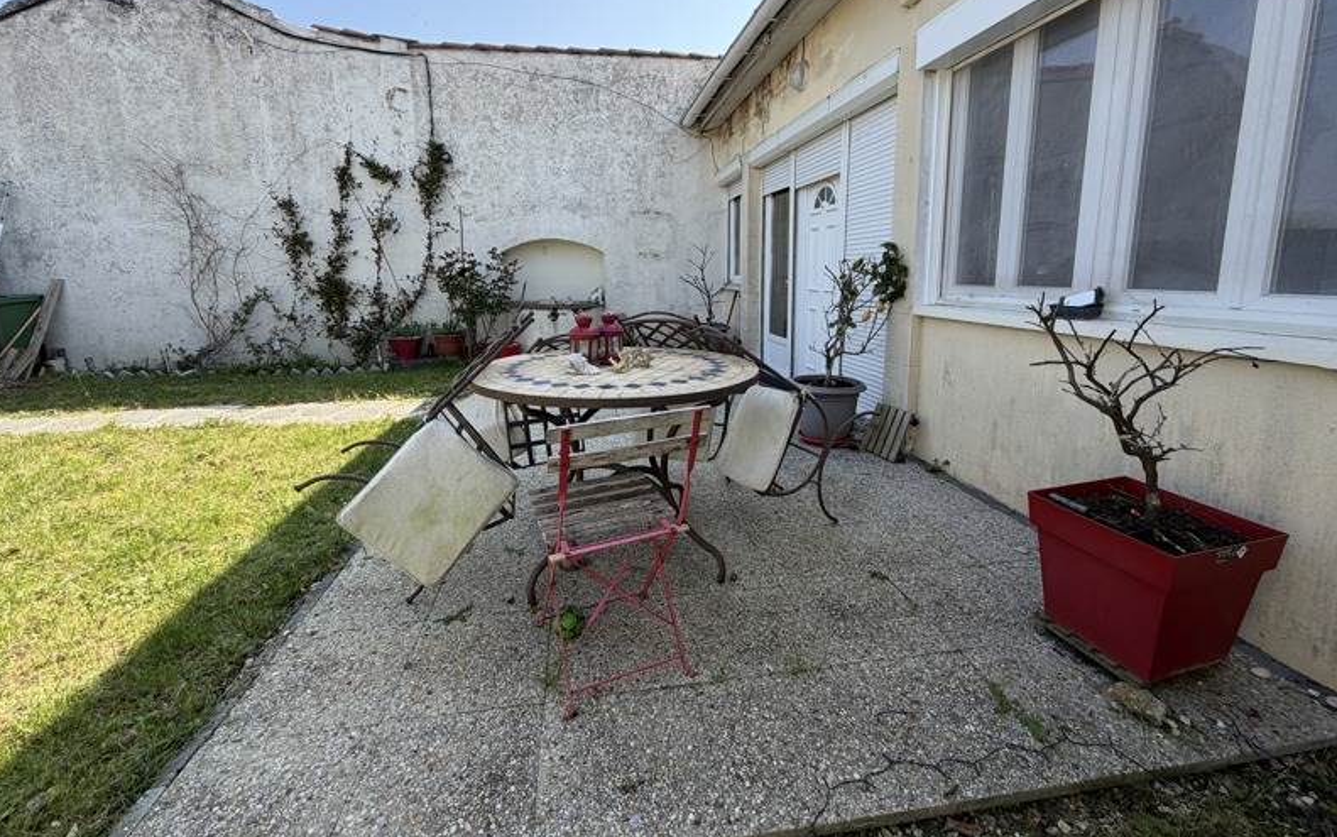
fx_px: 547
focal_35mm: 15
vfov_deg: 74.3
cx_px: 664
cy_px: 348
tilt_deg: -7.4
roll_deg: +2.0
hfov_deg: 101.4
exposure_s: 1/564
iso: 40
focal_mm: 2.22
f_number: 2.2
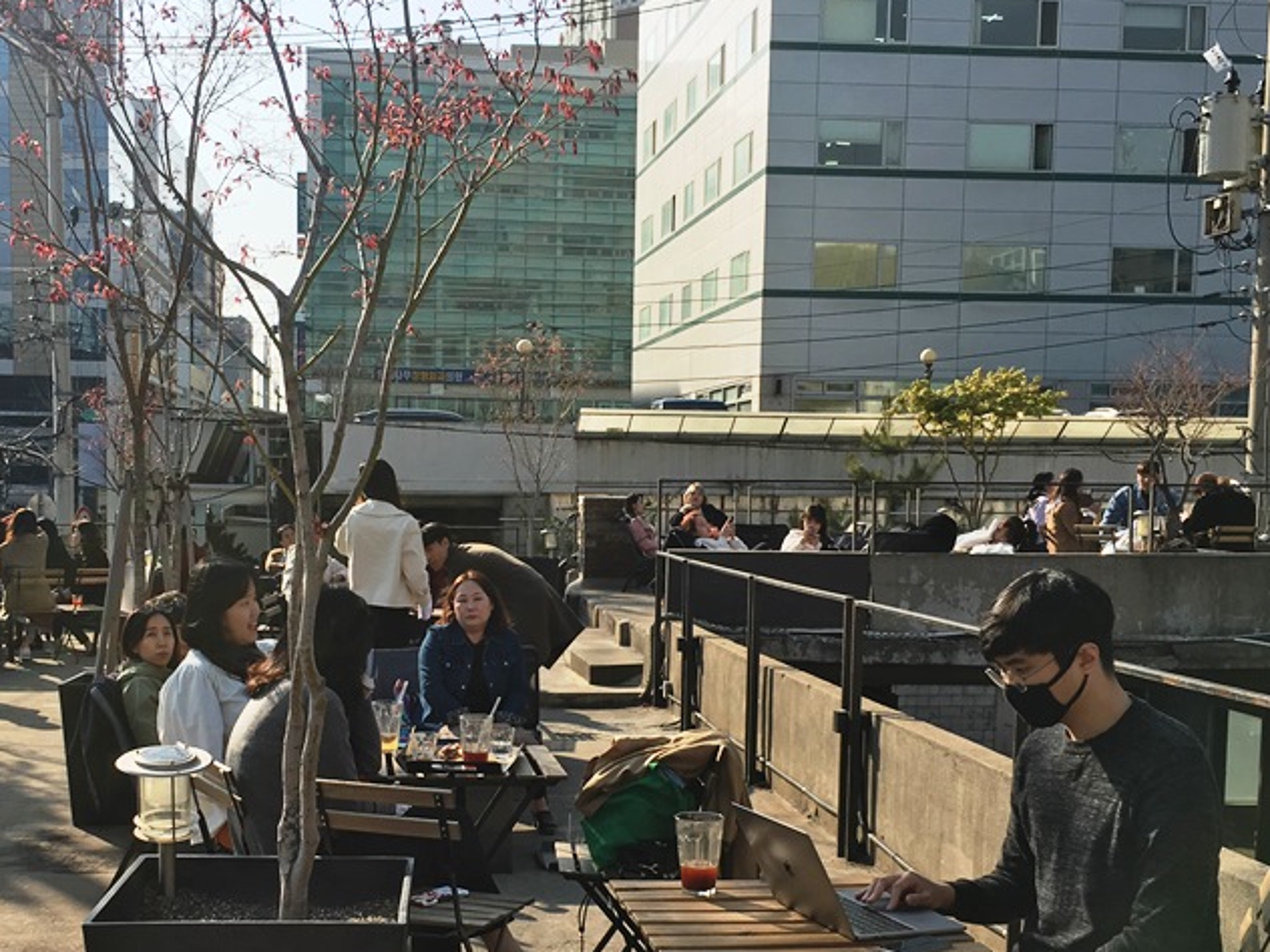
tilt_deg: -2.0
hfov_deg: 40.2
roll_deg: -0.1
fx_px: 1724
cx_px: 480
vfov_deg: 30.7
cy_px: 633
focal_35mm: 47
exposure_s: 1/1326
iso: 25
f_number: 2.2
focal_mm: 4.15
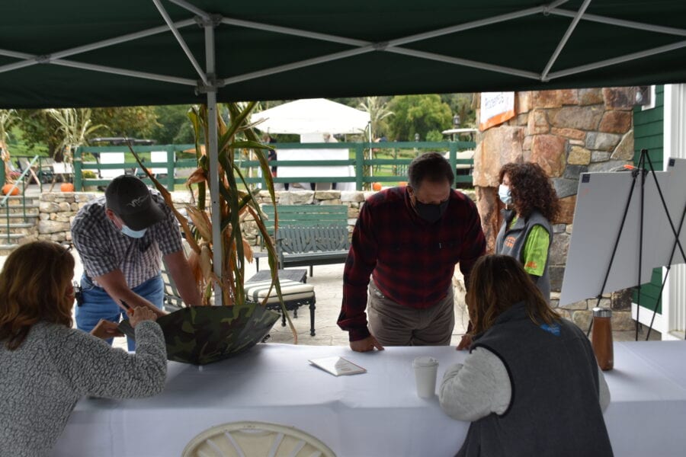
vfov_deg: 40.0
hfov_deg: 57.2
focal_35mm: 33
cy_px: 228
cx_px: 343
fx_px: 629
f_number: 5.6
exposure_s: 1/125
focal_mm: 22
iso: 400
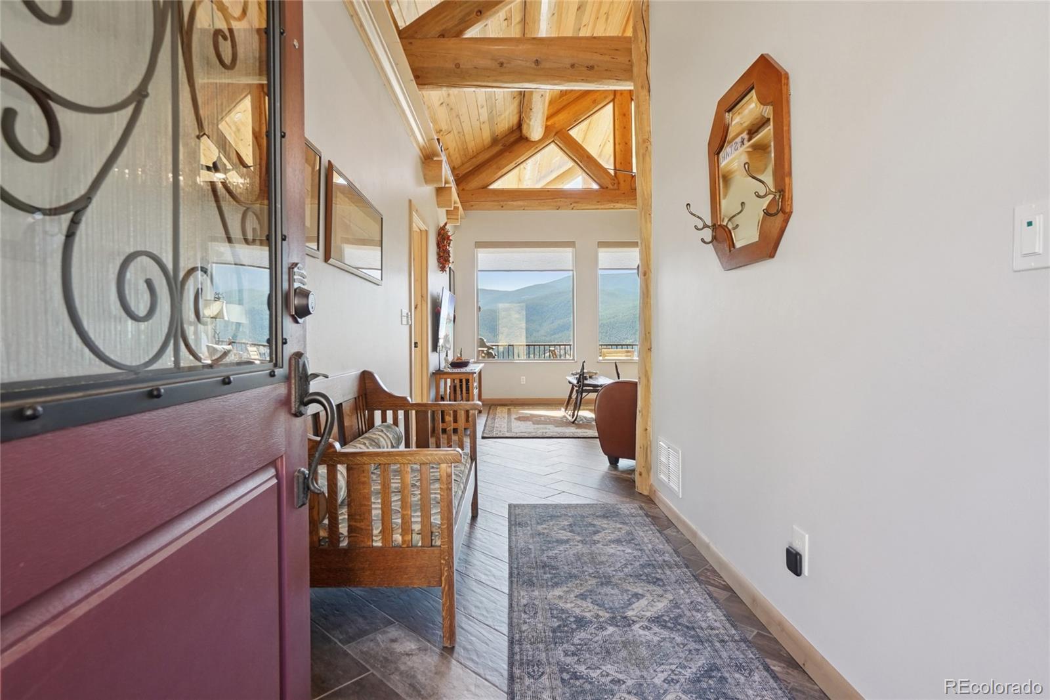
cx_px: 525
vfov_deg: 67.4
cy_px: 350
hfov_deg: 90.0
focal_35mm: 18
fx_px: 525
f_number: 8
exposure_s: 1/30
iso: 400
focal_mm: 12
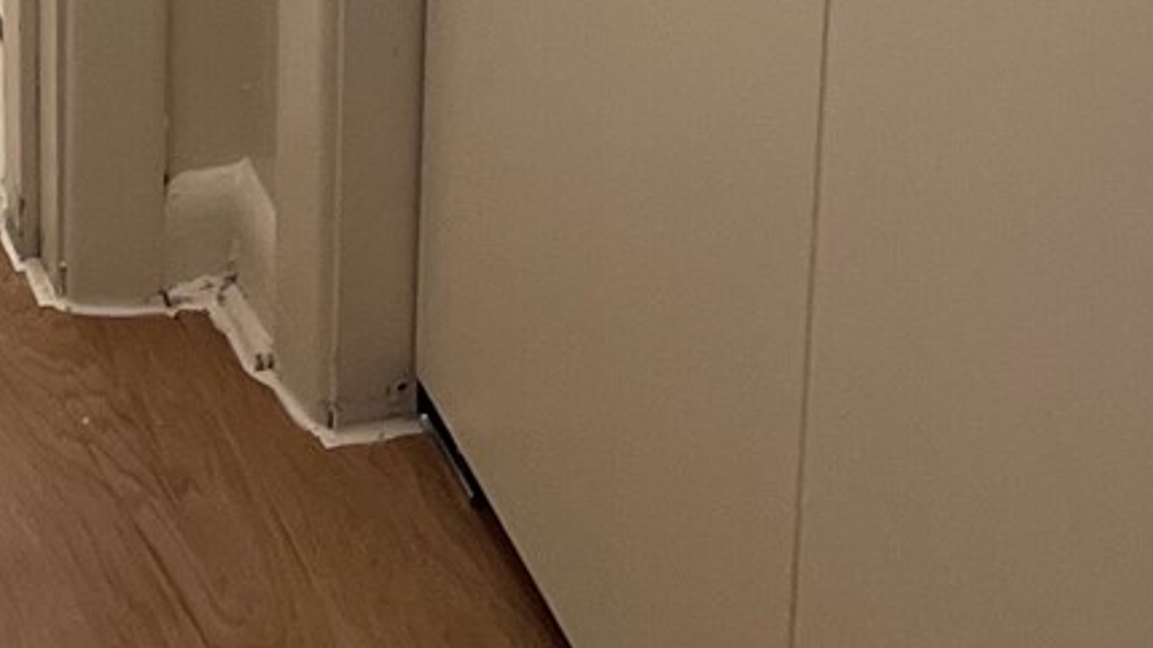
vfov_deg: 8.1
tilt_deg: -15.4
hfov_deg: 15.7
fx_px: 3973
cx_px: -320
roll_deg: +2.4
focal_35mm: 130
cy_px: -1202
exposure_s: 1/60
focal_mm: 5.1
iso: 80
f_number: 1.6
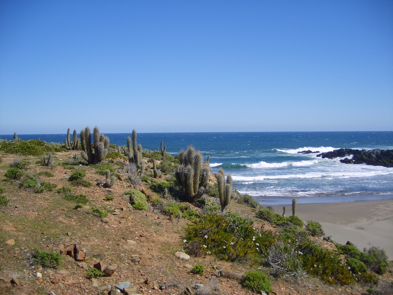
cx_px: 196
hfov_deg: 52.6
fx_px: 397
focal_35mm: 35
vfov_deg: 40.7
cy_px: 148
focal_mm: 5.8
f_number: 7.1
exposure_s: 1/180
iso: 50
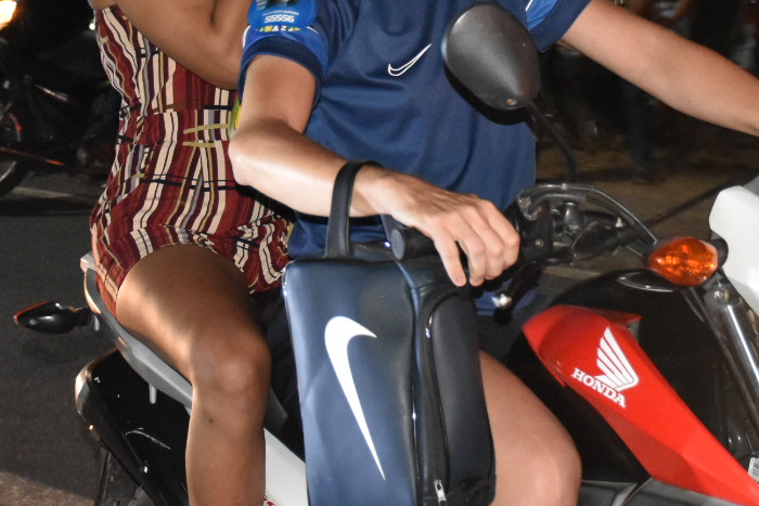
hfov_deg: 17.3
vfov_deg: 11.6
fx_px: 2488
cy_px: 103
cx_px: 475
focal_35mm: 118
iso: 3200
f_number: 4.2
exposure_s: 1/100
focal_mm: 34
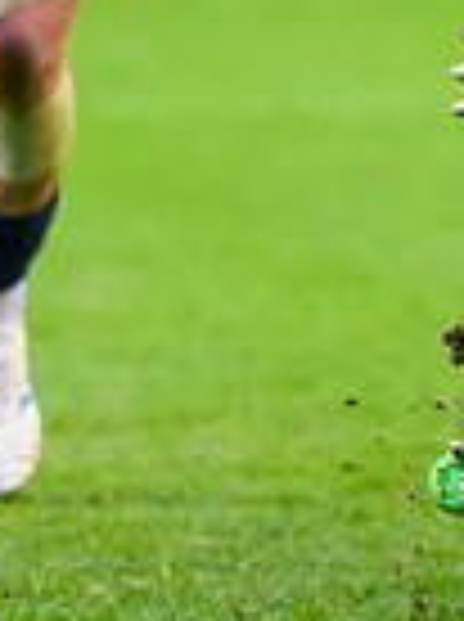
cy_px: 253
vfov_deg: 1.7
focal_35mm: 1152
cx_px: 1071
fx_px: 20653
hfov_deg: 1.3
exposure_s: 1/1250
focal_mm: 200
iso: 4000
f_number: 4
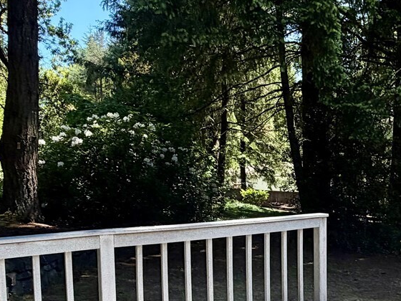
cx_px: 314
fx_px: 463
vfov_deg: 35.4
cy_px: 214
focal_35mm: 40
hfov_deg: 44.8
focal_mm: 2.22
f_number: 2.2
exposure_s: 1/619
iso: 40
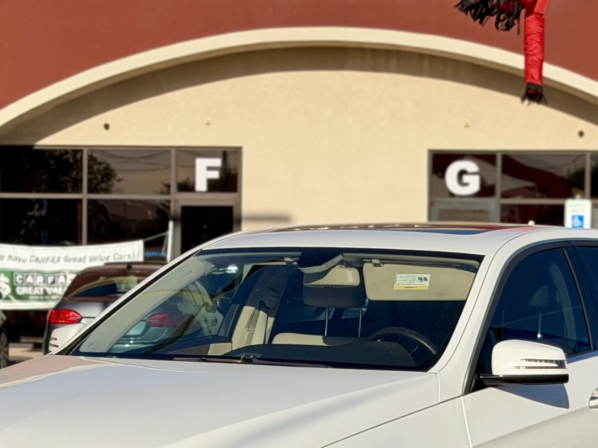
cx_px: 299
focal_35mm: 148
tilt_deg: -1.1
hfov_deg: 13.3
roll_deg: +0.4
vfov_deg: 10.0
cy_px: 311
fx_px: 2557
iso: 80
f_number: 1.78
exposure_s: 1/7143
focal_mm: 6.76
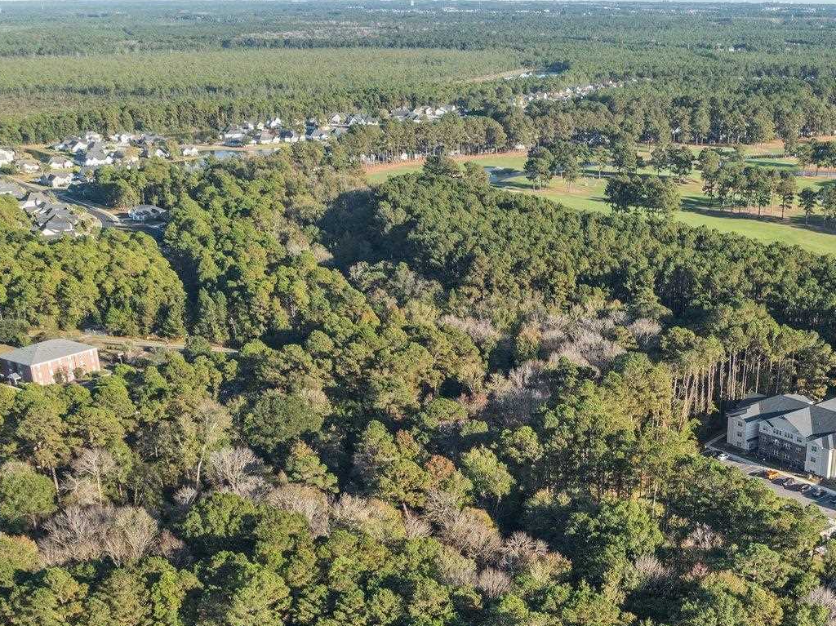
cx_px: 615
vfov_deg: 29.0
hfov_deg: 38.8
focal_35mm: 48
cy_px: 569
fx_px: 1159
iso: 170
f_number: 2.8
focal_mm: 12.29
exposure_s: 1/1000
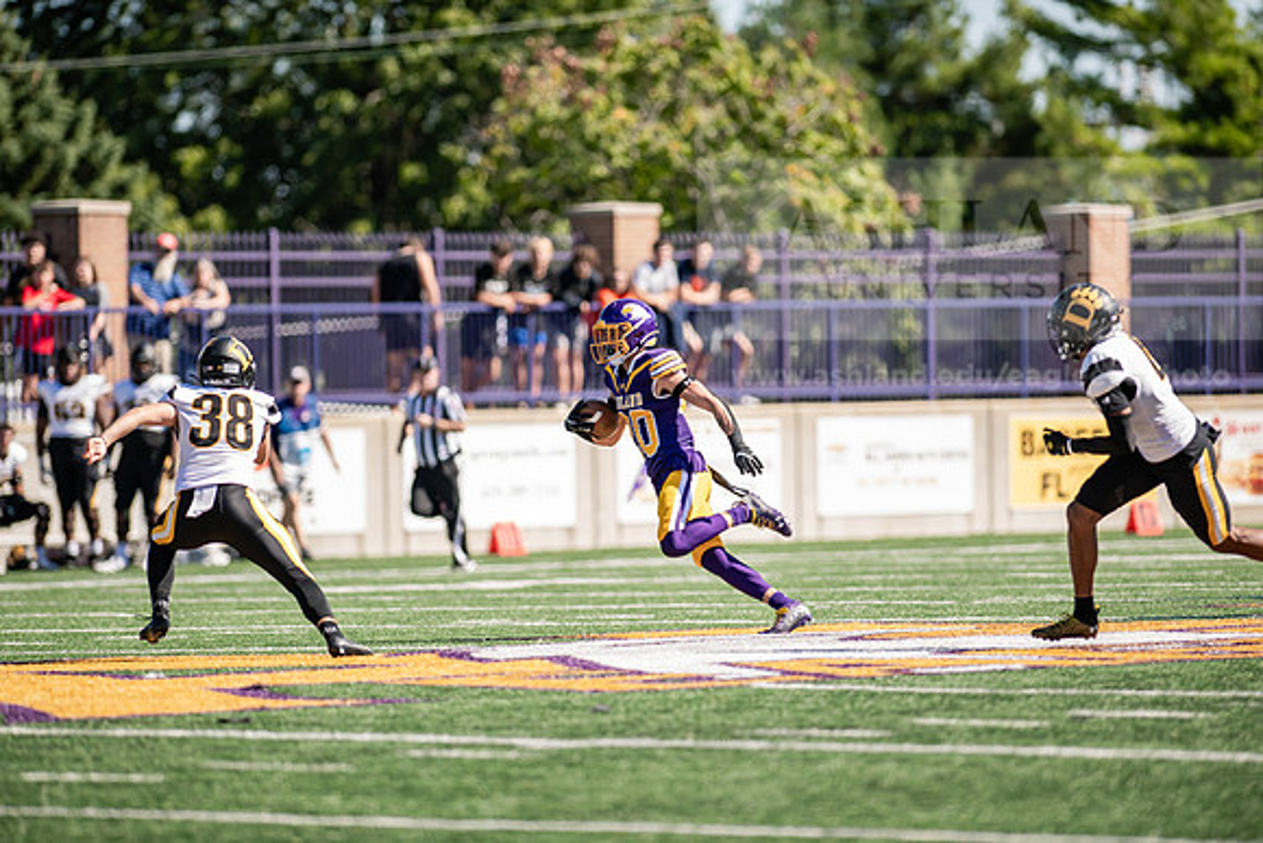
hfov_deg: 6.9
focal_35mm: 300
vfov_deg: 4.6
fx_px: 10527
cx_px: 632
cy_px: 422
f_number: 3.2
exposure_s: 1/1250
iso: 200
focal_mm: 300
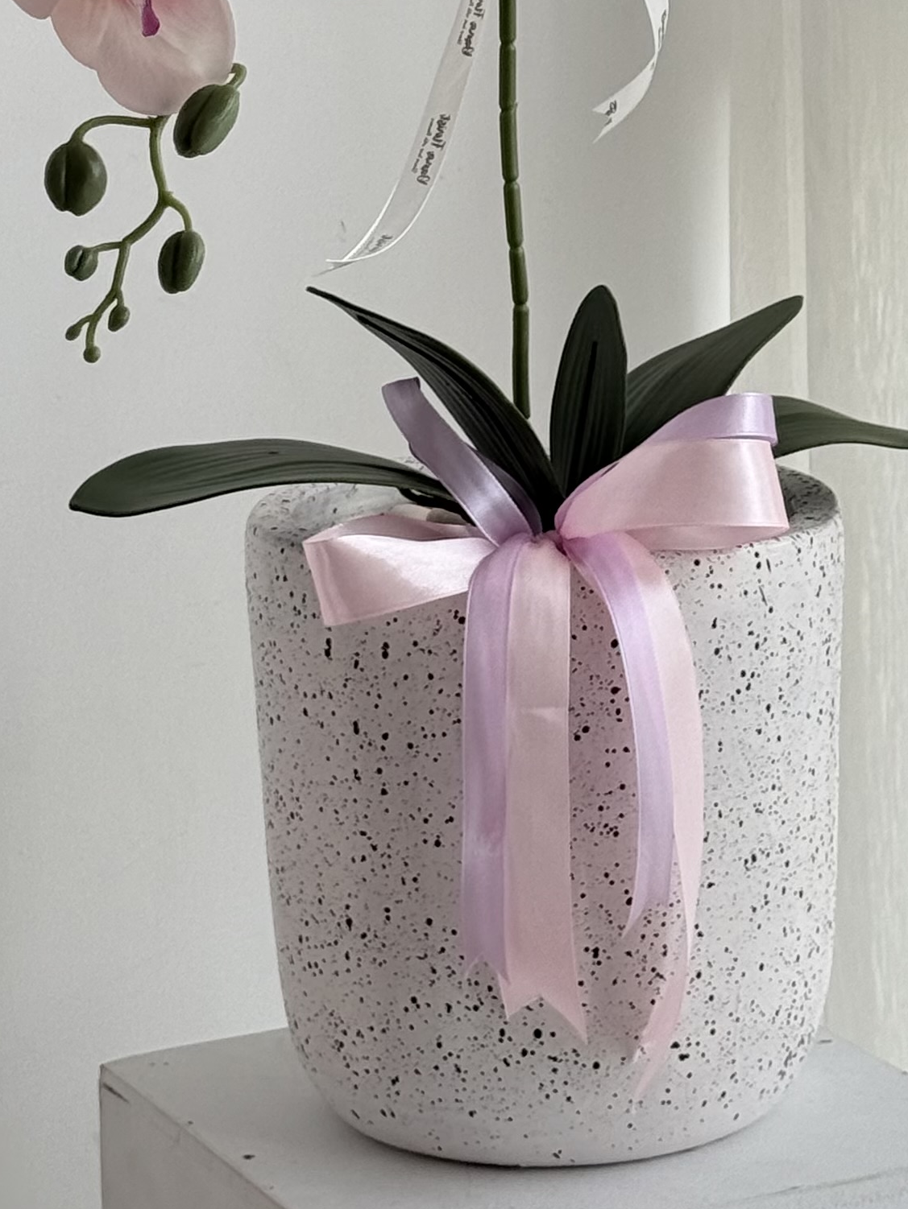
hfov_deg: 15.9
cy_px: 136
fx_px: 3252
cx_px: 385
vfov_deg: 20.7
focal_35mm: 93
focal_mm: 6.76
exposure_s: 1/212
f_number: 1.78
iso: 64
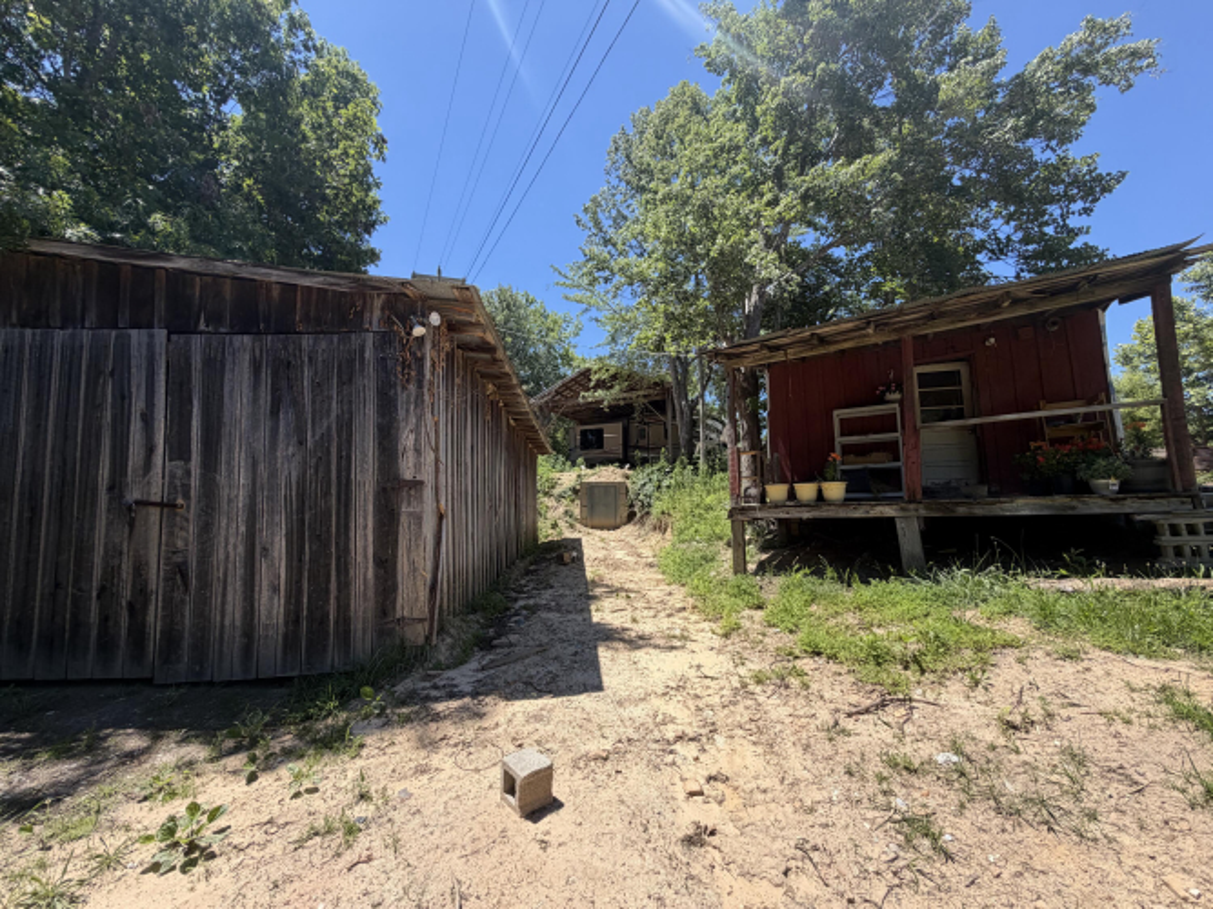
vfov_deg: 85.7
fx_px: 490
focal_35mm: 14
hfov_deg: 102.1
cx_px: 606
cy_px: 454
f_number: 2.2
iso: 40
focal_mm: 2.22
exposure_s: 1/770
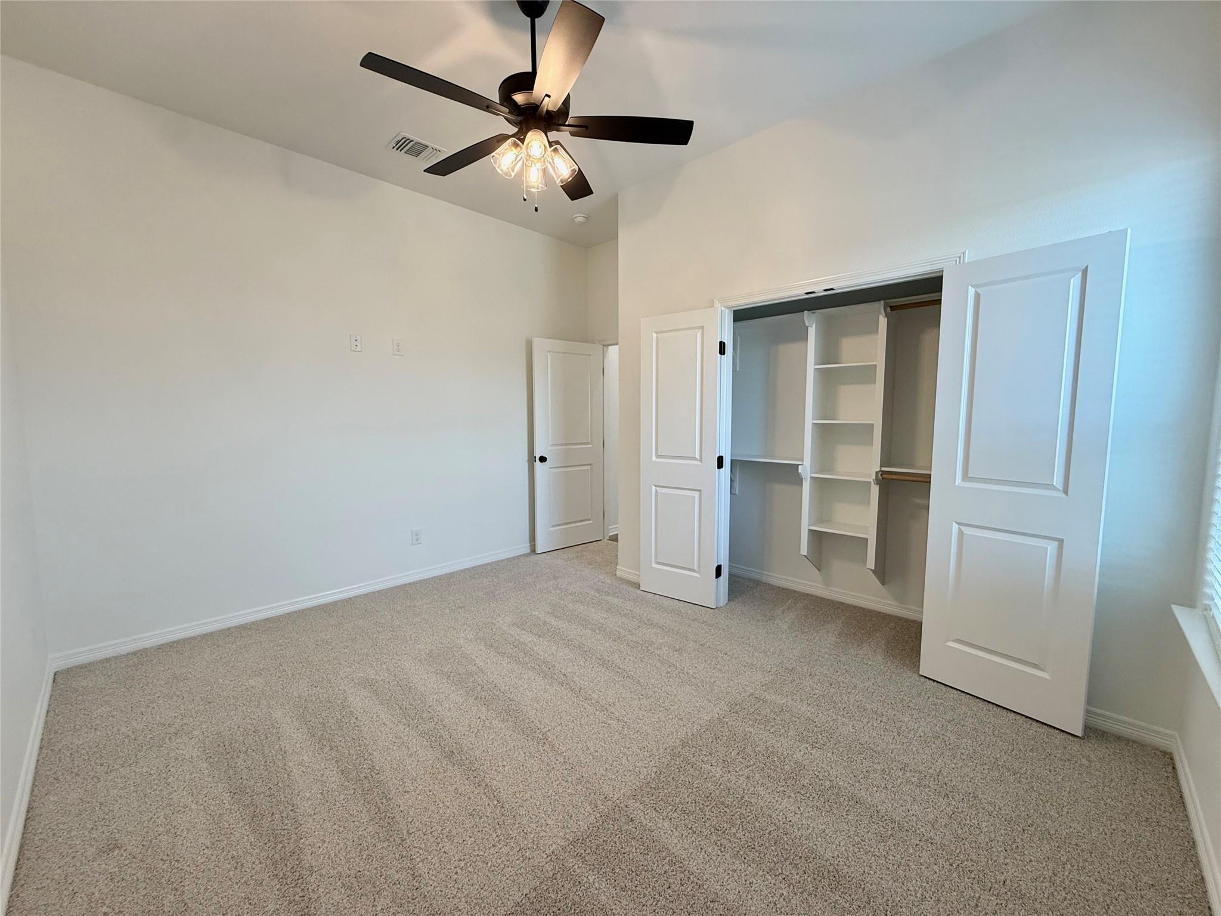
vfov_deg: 85.7
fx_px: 494
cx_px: 610
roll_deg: -0.3
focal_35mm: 14
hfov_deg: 102.1
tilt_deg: -4.7
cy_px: 458
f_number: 2.2
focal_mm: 2.22
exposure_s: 1/120
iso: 160
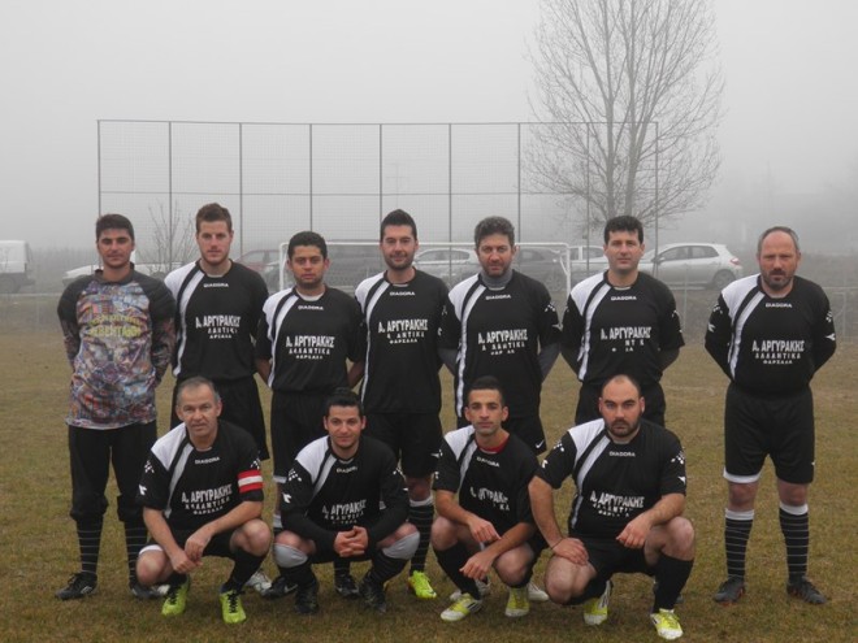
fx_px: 1537
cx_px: 429
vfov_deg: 23.7
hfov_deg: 31.2
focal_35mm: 62
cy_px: 322
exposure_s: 1/80
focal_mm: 11.2
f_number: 4.2
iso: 50
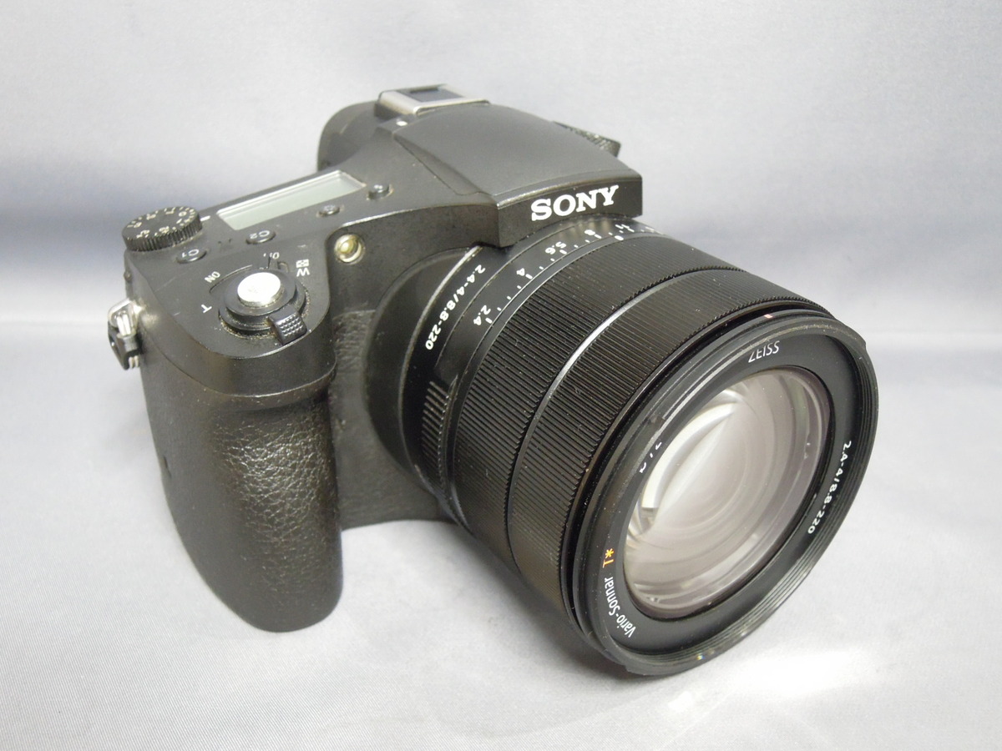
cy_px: 376
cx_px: 501
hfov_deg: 52.6
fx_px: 1013
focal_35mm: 35
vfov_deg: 40.7
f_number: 2.5
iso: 900
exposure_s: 1/50
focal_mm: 6.3
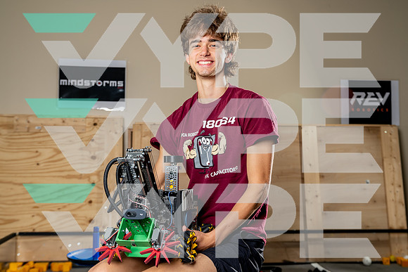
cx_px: 204
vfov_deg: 31.2
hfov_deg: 45.4
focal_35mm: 43
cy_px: 136
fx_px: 487
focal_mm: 43
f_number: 4.5
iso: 100
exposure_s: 1/250
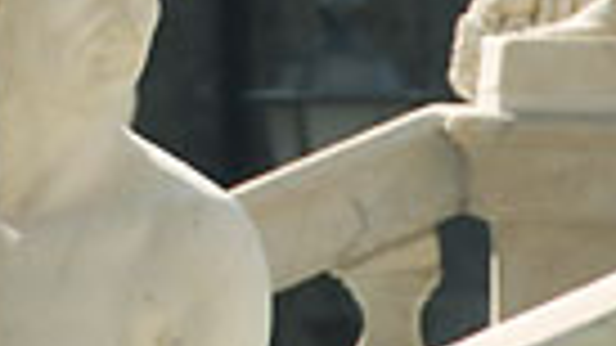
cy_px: -204
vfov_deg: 1.0
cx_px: 40
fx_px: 19809
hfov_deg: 1.8
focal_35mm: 1213
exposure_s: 1/500
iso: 400
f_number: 5.6
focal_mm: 170
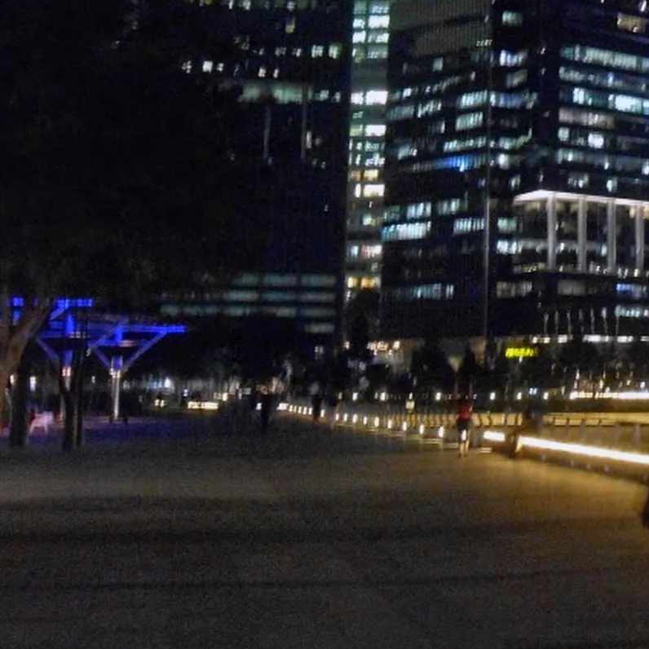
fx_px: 1718
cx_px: 704
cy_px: 86
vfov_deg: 21.0
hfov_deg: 20.4
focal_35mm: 81
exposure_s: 1/2
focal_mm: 6.8
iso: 400
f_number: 4.2
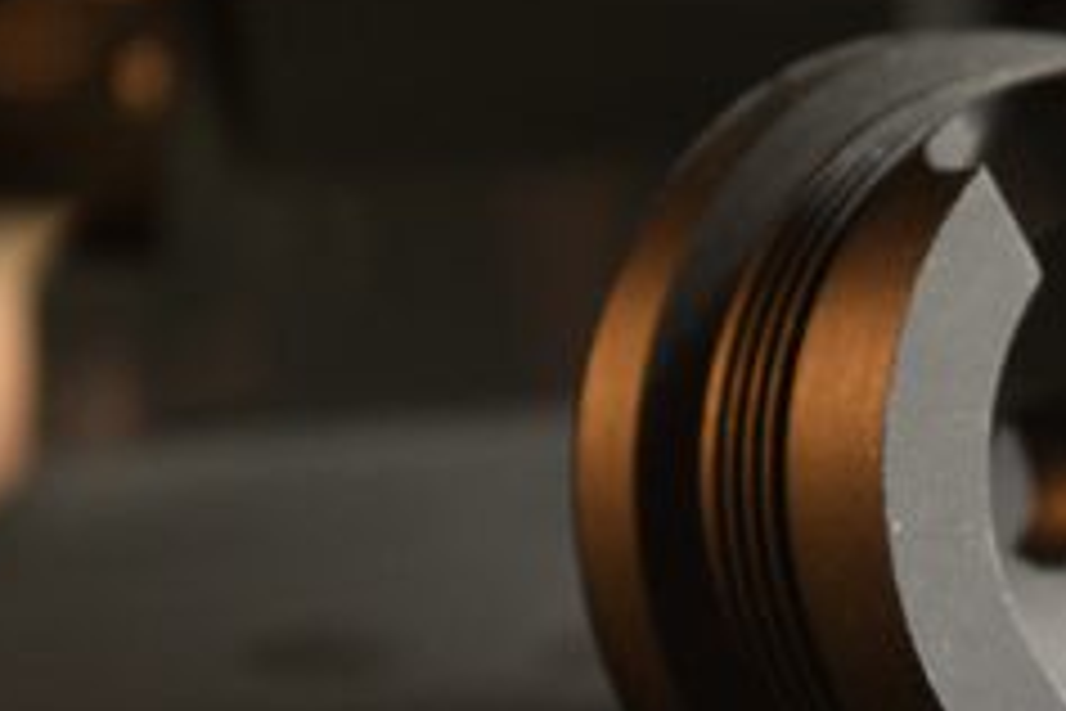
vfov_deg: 5.5
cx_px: 1062
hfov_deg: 8.2
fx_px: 7418
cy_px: 580
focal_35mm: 251
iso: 640
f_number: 5.6
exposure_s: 1/15
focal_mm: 55
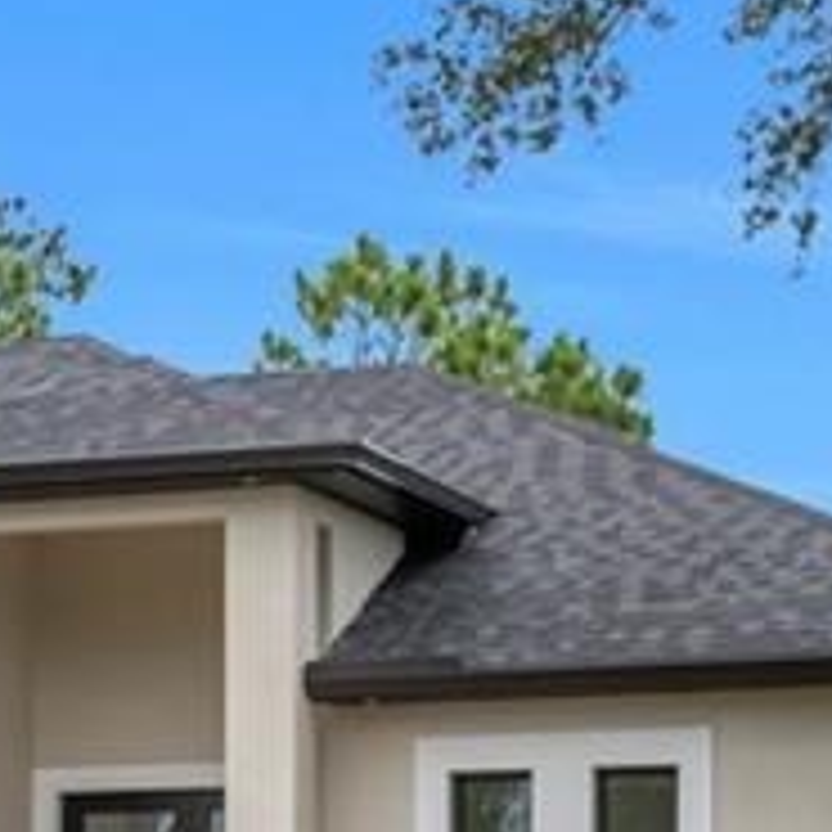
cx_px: -207
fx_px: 3834
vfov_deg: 12.1
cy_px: 1043
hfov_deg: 12.1
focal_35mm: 141
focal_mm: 20
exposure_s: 1/200
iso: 100
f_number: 7.1
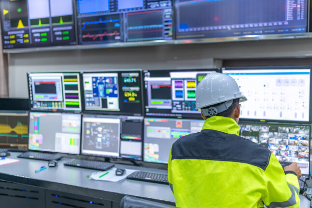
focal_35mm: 44
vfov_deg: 30.5
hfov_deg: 44.5
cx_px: 169
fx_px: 381
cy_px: 112
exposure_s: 1/160
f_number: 1.4
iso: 500
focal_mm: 35
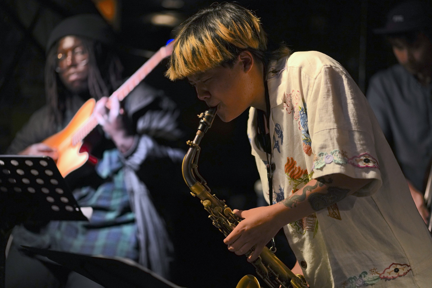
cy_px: 144
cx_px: 216
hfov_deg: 23.9
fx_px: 1020
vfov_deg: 16.1
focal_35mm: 85
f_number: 1.8
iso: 1250
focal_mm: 85
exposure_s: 1/125
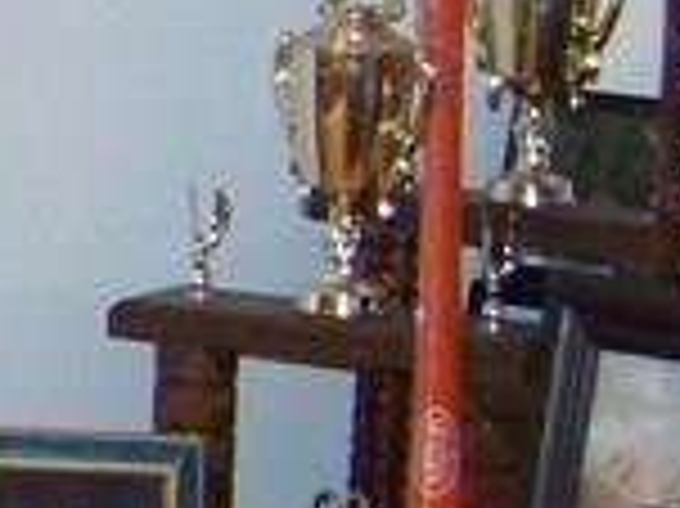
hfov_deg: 7.6
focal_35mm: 244
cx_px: -914
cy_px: -81
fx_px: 4789
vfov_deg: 6.1
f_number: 2.8
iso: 200
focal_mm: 5.85
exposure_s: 1/30
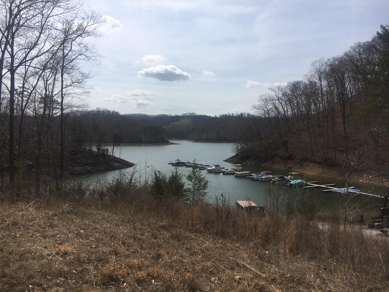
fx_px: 326
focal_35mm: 29
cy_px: 146
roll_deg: +0.5
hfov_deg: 61.7
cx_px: 194
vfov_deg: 48.2
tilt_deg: -2.4
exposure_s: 1/3497
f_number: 2.2
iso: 25
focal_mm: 4.15
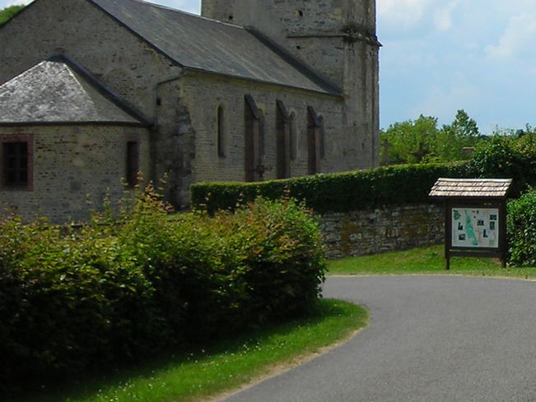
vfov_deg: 13.2
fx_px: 1735
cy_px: 134
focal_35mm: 112
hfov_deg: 16.9
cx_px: 606
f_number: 6.4
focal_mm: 6.3
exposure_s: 1/224
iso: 50
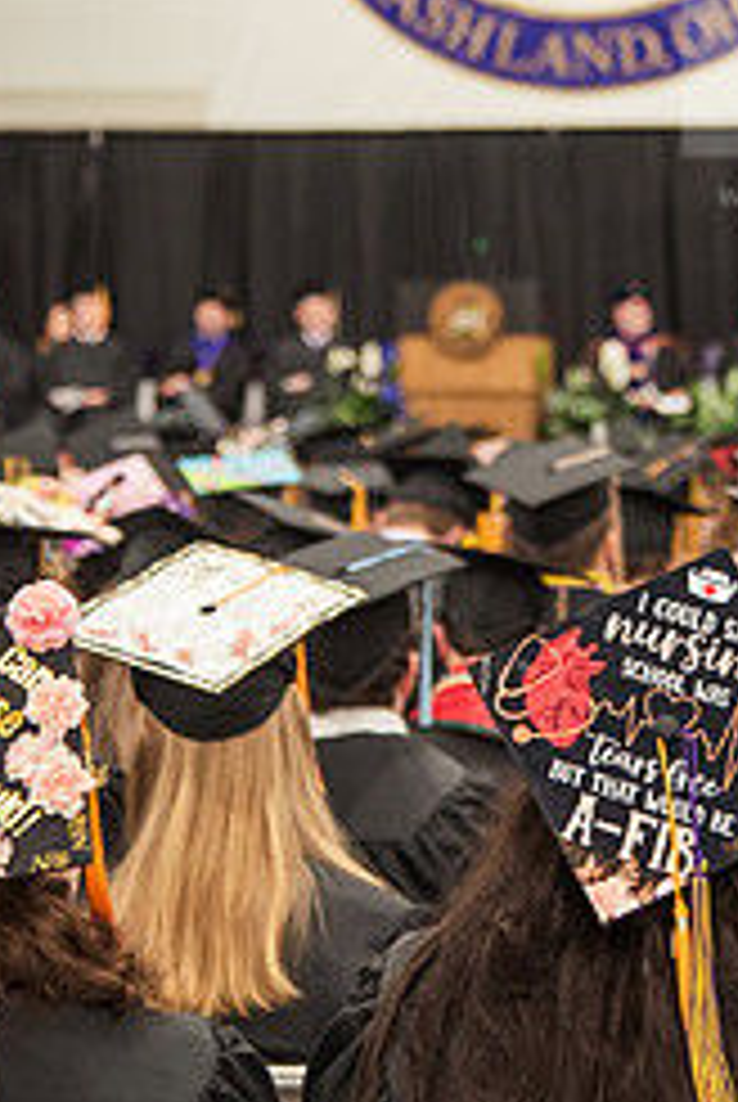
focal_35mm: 121
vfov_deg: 16.8
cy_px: 243
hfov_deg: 11.3
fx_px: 3710
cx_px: 612
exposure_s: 1/125
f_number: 4
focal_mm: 66
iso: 2000
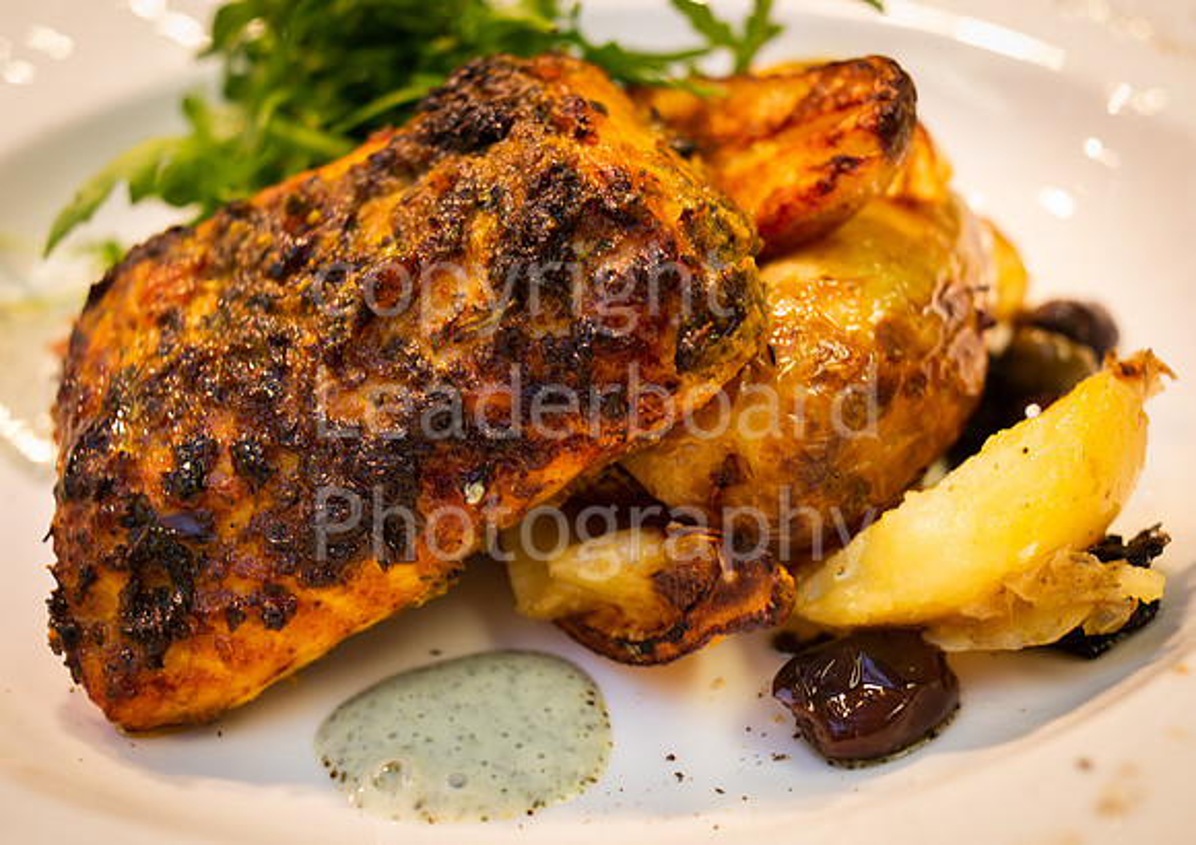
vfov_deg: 34.7
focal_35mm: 40
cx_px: 668
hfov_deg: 47.6
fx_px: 1353
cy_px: 463
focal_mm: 35
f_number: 5.6
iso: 800
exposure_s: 1/60
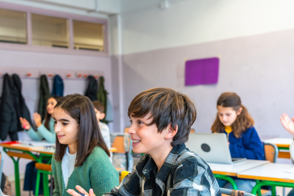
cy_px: 135
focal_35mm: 49
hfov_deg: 39.9
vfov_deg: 27.3
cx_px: 97
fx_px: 400
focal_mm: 35
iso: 1000
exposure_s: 1/250
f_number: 2.8
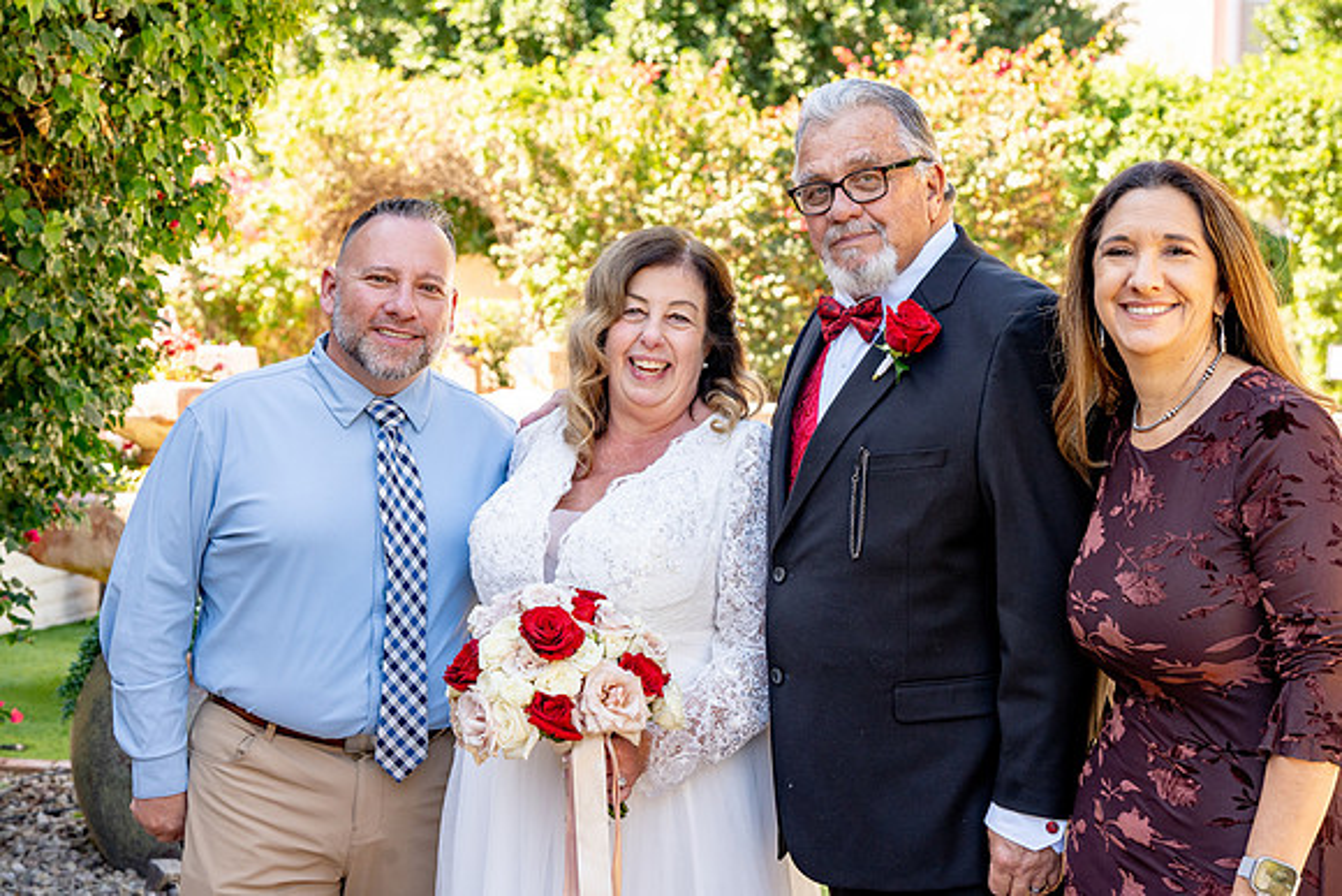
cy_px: 448
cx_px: 671
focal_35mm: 70
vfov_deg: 19.5
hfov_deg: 28.8
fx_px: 2610
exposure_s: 1/250
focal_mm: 70
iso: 800
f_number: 7.1
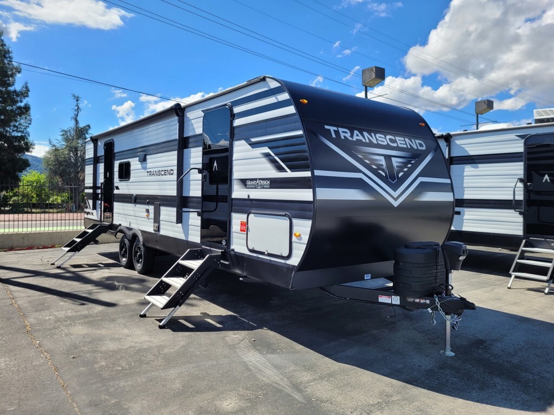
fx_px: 416
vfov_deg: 53.1
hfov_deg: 67.3
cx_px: 277
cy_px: 208
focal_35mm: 26
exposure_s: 1/1904
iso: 40
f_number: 1.8
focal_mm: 5.4
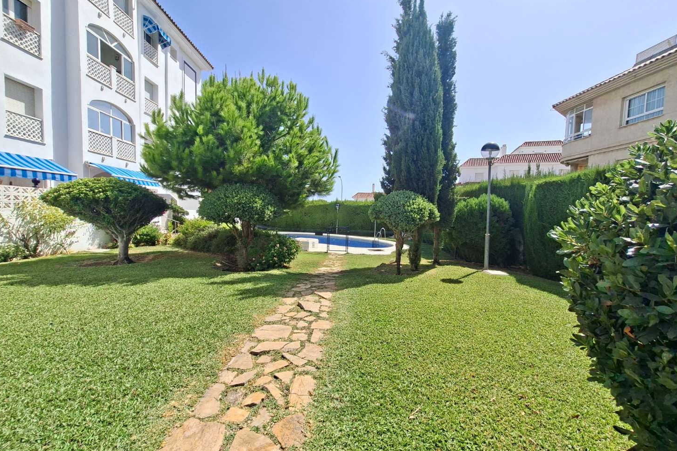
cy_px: 224
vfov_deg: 81.2
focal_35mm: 14
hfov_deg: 104.3
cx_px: 338
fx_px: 263
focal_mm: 1.74
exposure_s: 1/1555
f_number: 2.2
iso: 40
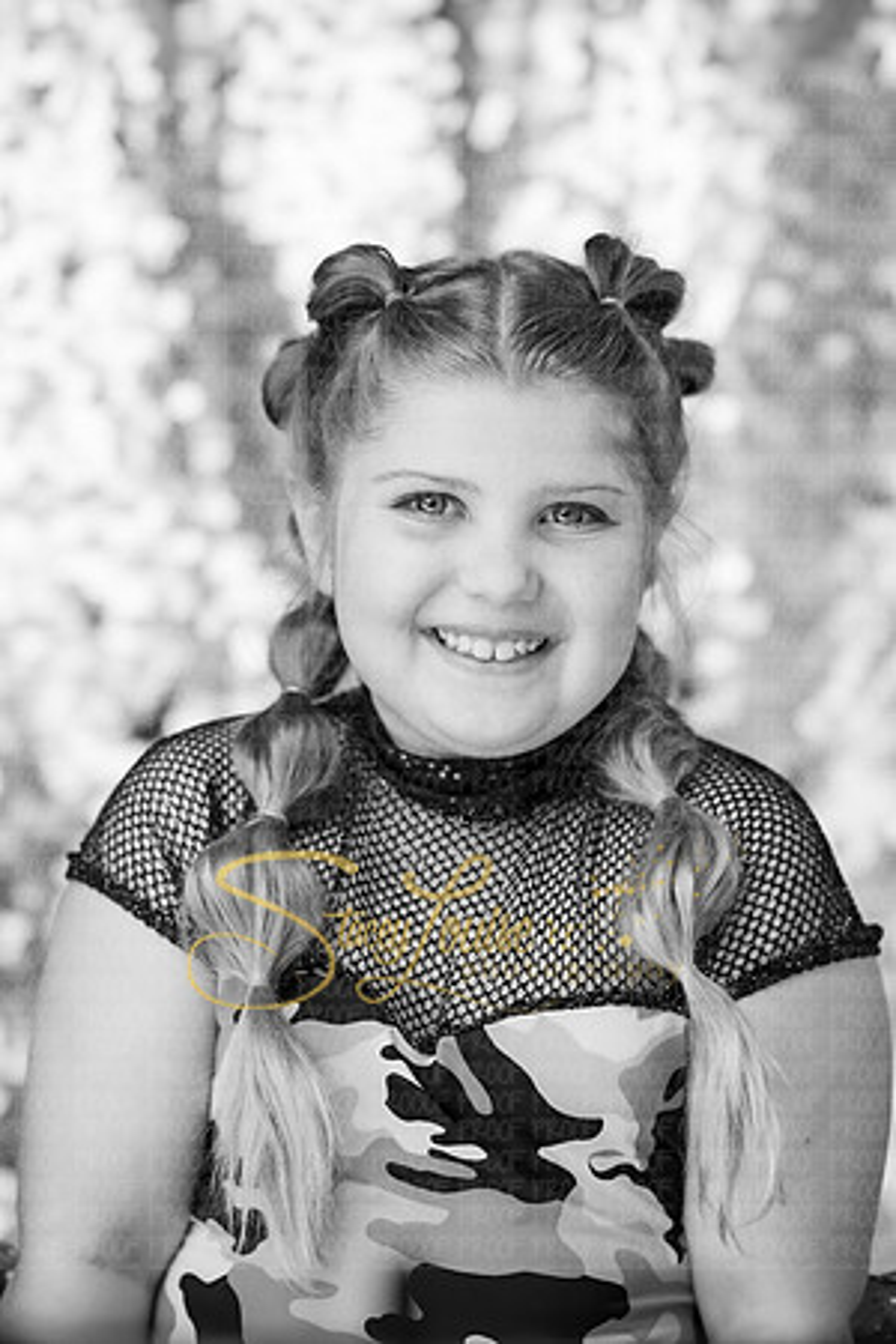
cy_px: 672
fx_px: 3173
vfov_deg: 23.9
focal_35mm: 85
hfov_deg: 16.1
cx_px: 448
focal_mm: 85
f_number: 2.8
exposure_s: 1/800
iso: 1250
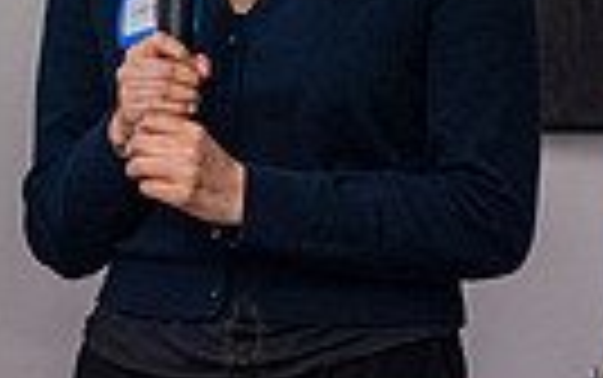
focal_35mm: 770
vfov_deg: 1.7
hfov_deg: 2.7
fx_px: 12665
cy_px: -4
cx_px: 198
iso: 6400
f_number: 4
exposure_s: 1/200
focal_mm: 150
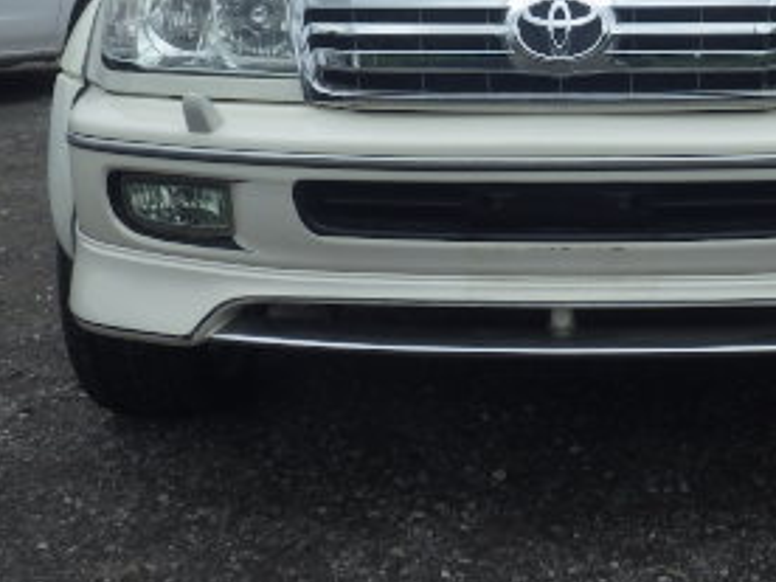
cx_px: 574
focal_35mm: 72
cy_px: 42
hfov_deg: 26.7
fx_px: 1614
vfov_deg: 20.0
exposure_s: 1/1000
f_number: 3.1
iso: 125
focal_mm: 5.5
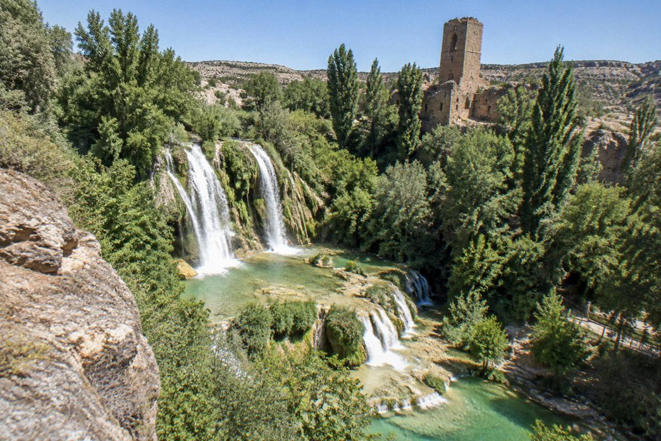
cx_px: 330
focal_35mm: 48
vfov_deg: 28.1
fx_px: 881
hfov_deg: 41.1
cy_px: 220
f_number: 10
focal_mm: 48
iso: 400
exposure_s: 1/200
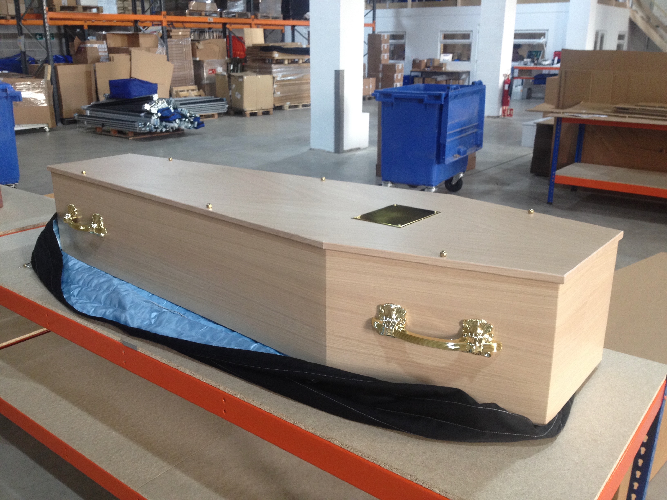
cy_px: 250
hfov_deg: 52.6
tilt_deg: -20.5
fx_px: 674
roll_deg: -1.4
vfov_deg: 40.7
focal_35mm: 35
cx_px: 334
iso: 125
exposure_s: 1/20
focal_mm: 4.28
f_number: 2.4
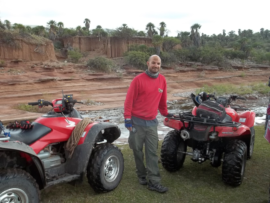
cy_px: 102
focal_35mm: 33
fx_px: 257
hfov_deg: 55.4
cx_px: 135
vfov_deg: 42.9
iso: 64
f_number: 3.3
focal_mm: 5.9
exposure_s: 1/250
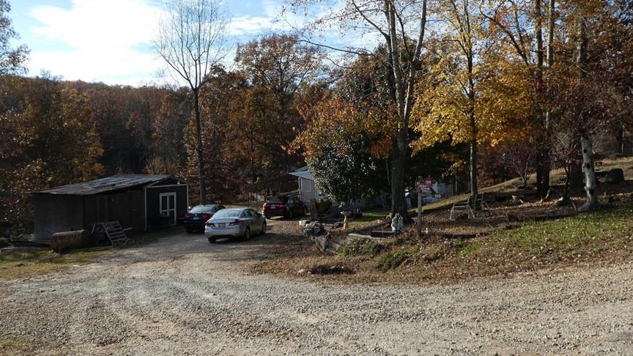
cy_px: 178
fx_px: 520
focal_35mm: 31
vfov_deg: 37.8
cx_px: 315
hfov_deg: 62.6
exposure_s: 1/640
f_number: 3.3
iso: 80
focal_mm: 4.3
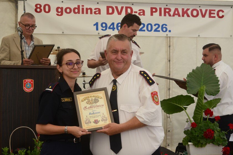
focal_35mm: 78
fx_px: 505
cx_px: 116
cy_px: 78
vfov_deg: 17.5
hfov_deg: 26.0
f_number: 11
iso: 2000
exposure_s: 1/500
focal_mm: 78
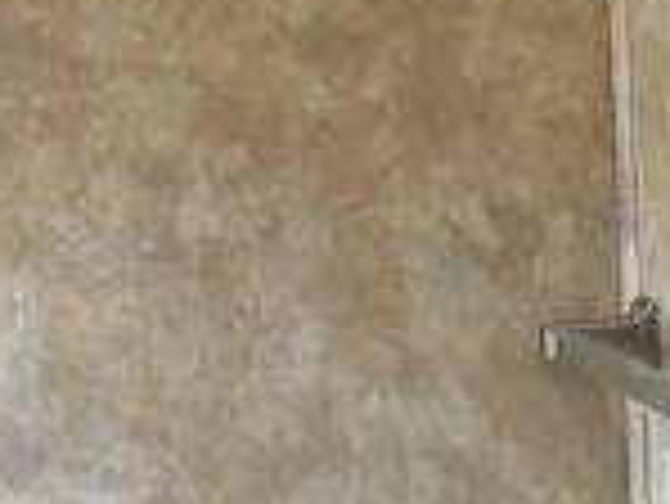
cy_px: 68
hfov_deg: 23.3
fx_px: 1511
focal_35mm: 78
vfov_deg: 18.7
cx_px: -94
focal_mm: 3
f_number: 1.8
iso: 50
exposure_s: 1/122
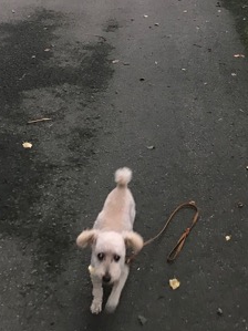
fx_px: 574
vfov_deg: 30.4
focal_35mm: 60
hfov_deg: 24.4
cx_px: 126
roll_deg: -5.1
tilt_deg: -14.2
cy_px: 15
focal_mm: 3.99
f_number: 1.8
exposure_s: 1/15
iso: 64
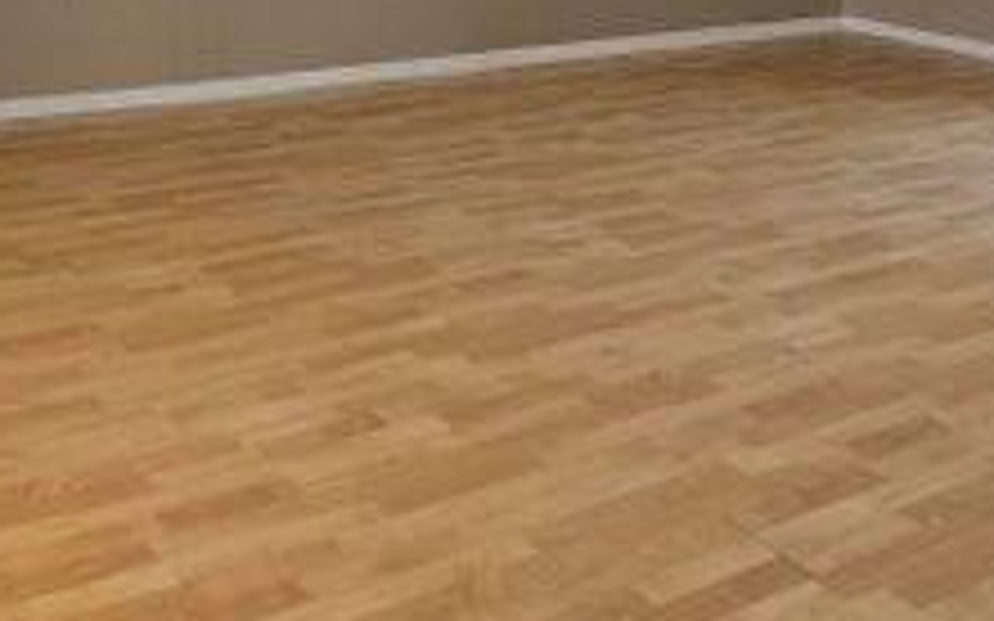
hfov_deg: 38.0
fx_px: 1435
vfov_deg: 23.6
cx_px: 612
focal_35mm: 53
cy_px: 45
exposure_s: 1/120
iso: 500
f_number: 1.7
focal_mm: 6.3
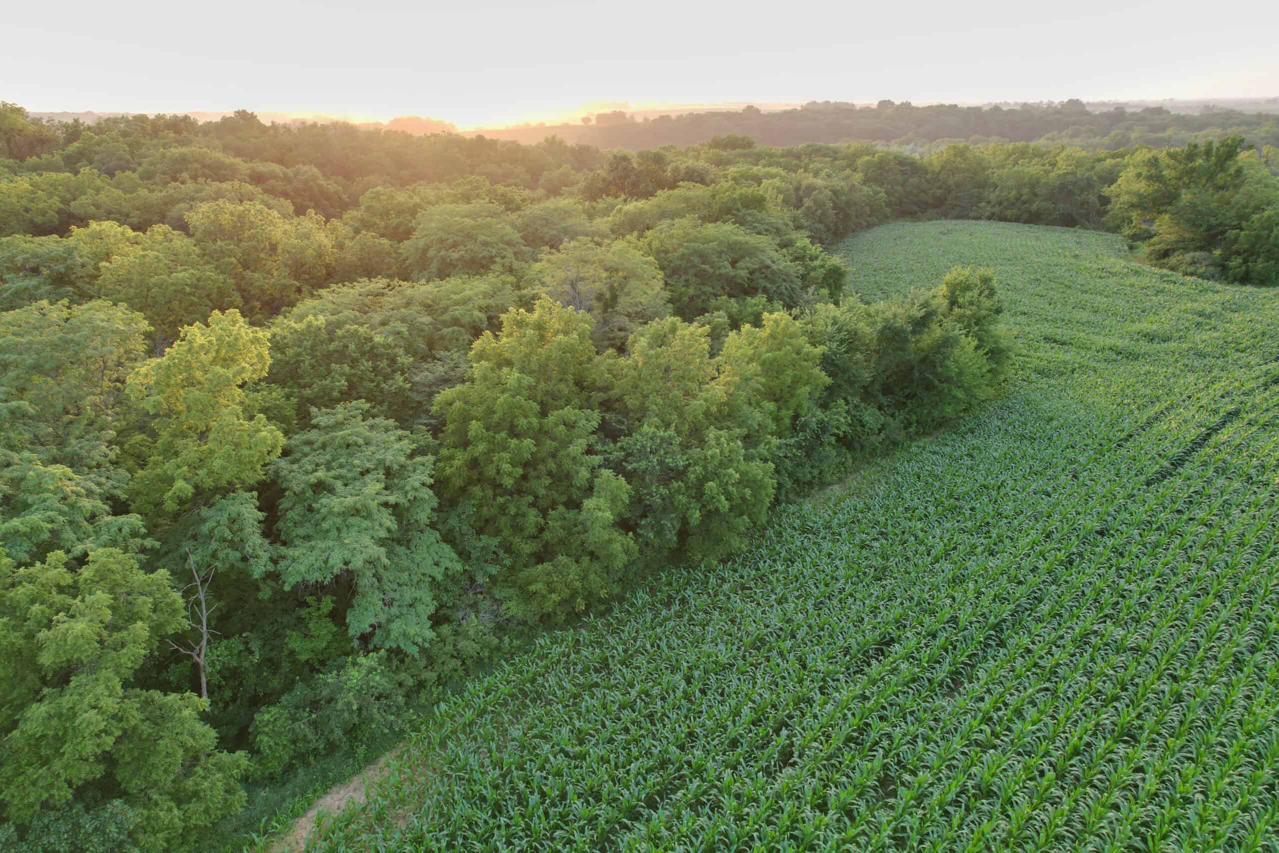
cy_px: 426
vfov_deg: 57.2
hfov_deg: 78.6
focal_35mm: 22
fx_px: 782
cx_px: 640
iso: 100
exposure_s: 1/160
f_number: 2.8
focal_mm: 8.4
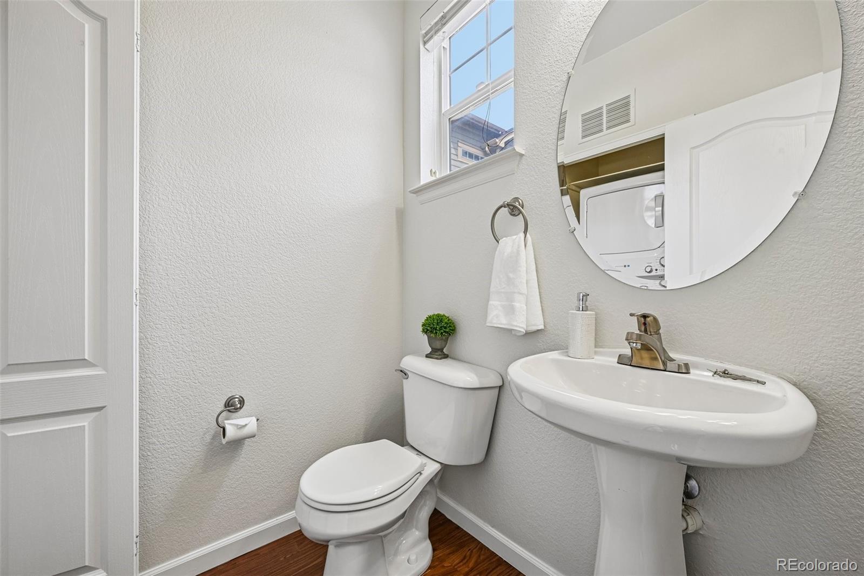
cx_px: 432
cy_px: 288
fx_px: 336
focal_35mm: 14
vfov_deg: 81.2
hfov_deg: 104.3
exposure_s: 1/15
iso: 125
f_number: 10
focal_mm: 14
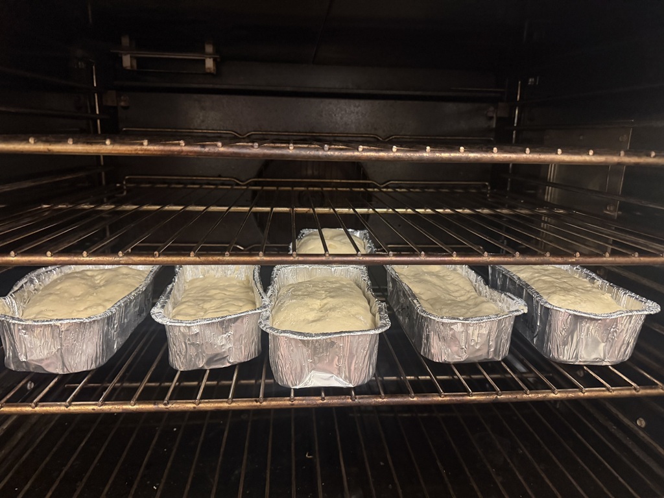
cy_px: 249
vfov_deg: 56.8
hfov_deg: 71.6
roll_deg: -0.4
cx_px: 332
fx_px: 460
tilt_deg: -12.3
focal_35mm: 24
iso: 1000
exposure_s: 1/40
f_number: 1.78
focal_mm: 6.76
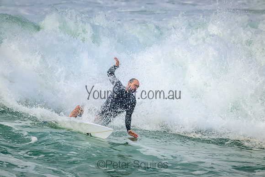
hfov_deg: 2.6
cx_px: 132
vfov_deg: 1.7
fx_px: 5890
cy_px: 88
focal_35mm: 800
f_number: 11
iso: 1250
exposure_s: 1/2500
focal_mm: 800
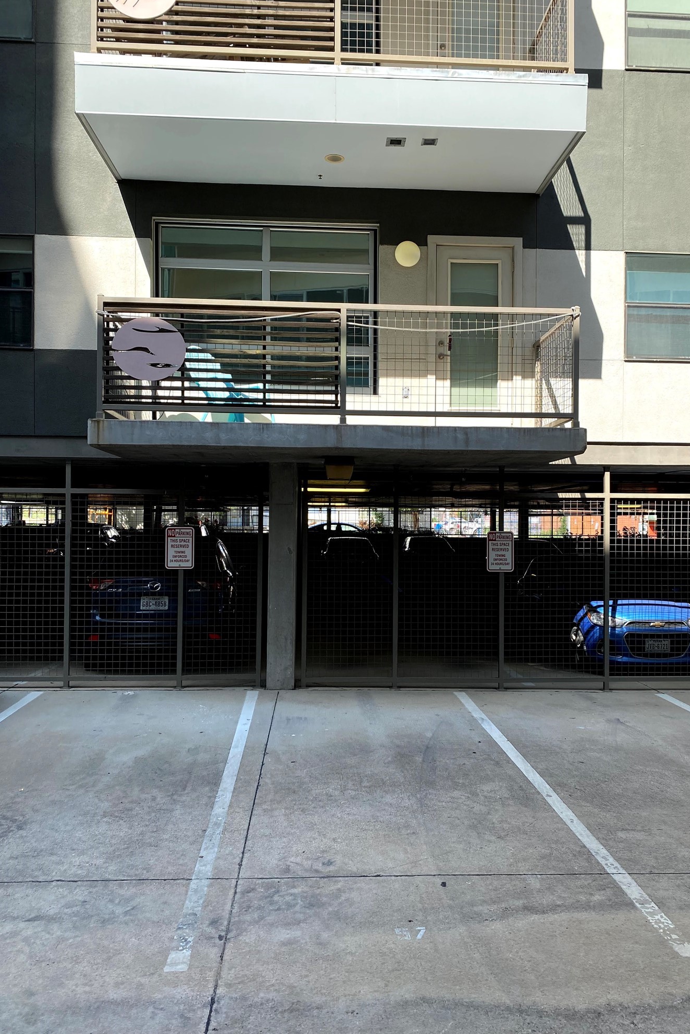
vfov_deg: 65.5
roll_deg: +0.2
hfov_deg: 46.4
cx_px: 376
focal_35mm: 28
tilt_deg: +0.3
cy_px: 517
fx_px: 805
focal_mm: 4.25
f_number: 1.8
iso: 32
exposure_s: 1/885
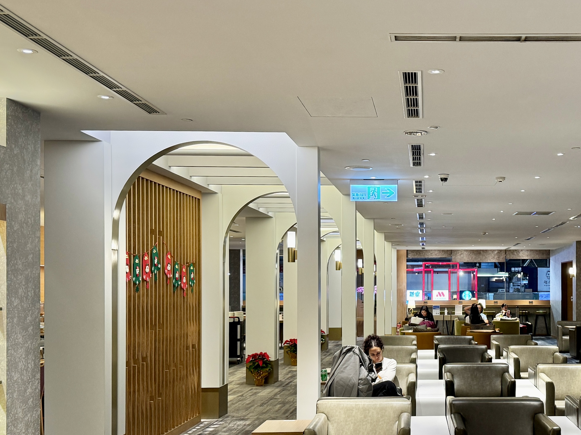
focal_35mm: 48
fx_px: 806
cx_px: 436
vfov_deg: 30.1
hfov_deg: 38.6
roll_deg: -1.0
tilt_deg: -0.1
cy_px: 277
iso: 160
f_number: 1.78
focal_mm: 6.86
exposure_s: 1/60
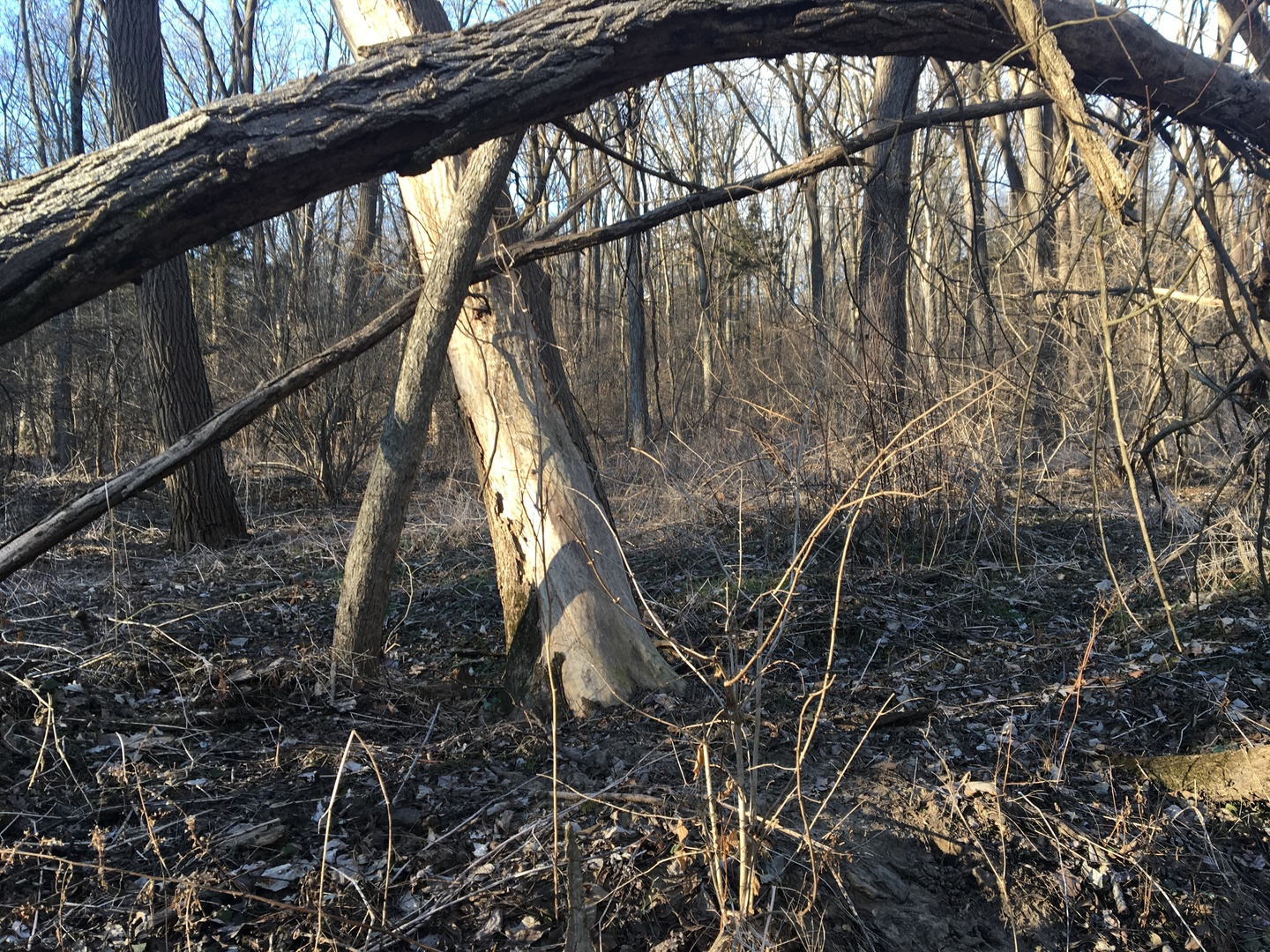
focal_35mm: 29
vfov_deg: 48.2
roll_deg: +0.9
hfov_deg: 61.7
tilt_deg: -1.6
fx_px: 1064
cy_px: 476
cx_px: 635
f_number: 2.2
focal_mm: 4.15
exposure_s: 1/120
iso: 25
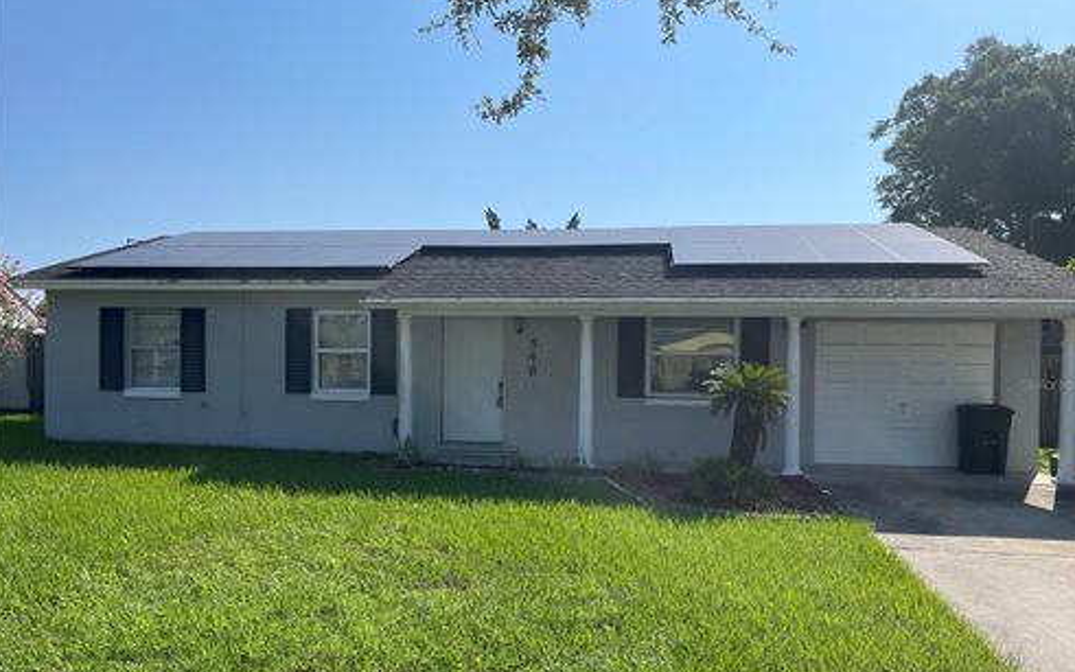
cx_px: 539
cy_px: 384
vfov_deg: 45.9
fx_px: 791
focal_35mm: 27
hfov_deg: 68.4
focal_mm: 5.1
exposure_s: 1/4717
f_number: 1.6
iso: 32
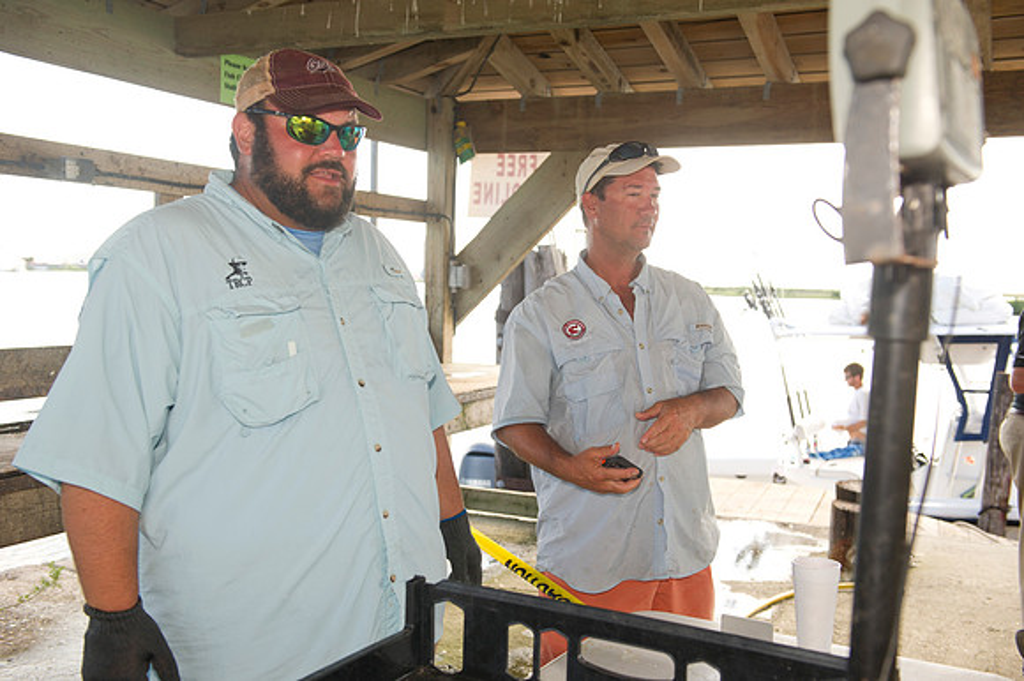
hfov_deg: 50.7
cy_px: 340
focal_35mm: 38
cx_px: 512
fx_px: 1080
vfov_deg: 35.0
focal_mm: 38
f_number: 4.5
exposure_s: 1/250
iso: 200
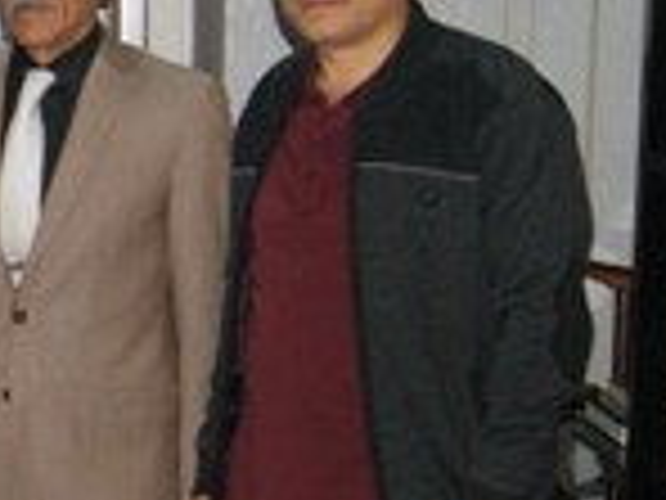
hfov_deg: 13.0
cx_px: -526
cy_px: 378
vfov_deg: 10.8
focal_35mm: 137
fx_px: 2636
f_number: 5.6
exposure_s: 1/60
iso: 400
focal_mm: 22
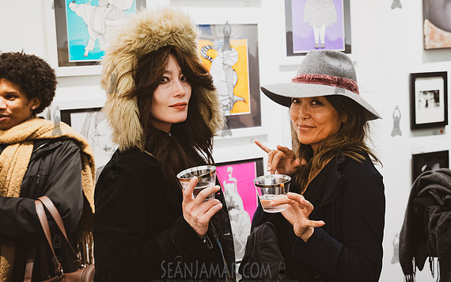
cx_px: 216
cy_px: 106
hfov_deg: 45.3
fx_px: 541
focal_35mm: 44
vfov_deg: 29.1
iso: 8000
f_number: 4
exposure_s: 1/320
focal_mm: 35
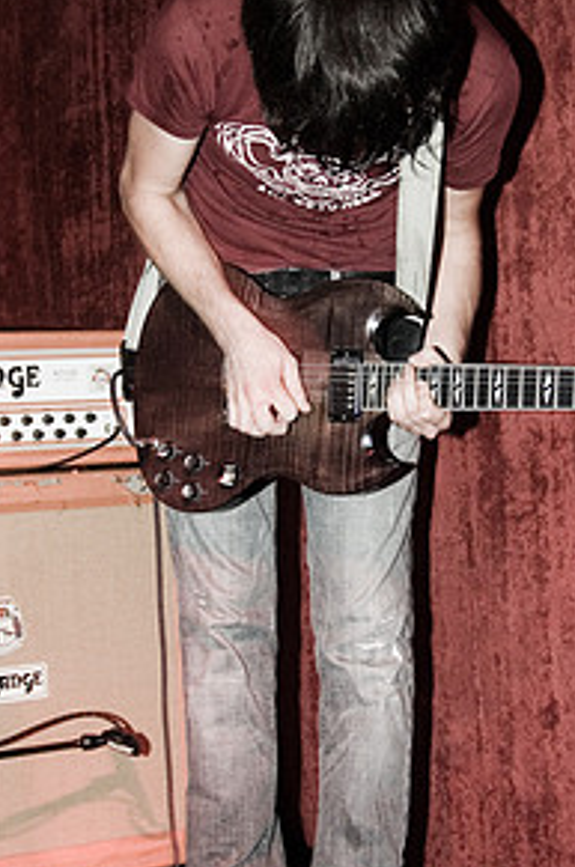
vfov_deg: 31.0
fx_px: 1563
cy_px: 438
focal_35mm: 65
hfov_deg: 20.8
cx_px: 293
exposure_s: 1/10
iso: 800
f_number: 3.3
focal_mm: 28
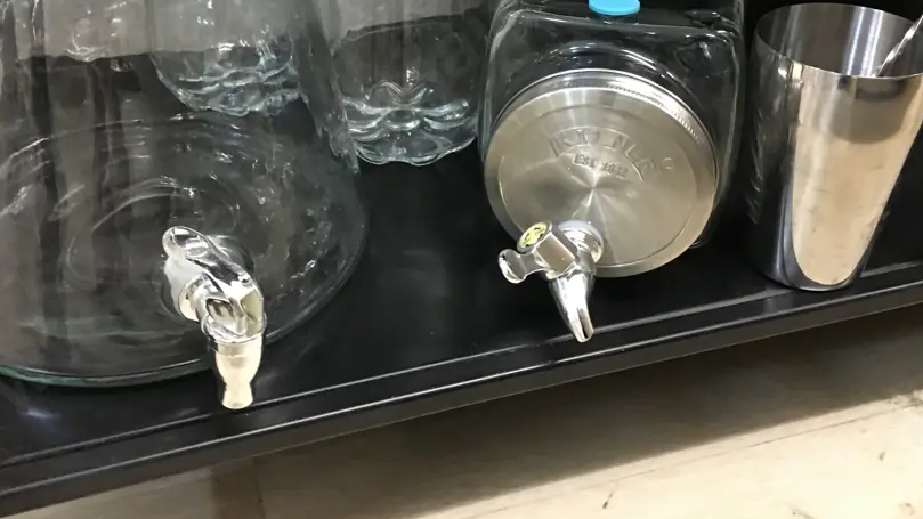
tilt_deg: -26.7
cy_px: 88
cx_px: 411
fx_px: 979
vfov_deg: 28.9
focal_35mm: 40
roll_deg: +0.2
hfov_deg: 50.4
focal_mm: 4.15
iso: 125
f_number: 2.2
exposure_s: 1/8
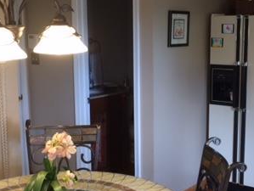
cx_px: 144
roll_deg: +0.8
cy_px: 107
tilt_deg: -9.4
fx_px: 455
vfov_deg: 23.7
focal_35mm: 62
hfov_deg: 31.1
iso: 125
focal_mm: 4.15
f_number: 2.2
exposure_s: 1/30
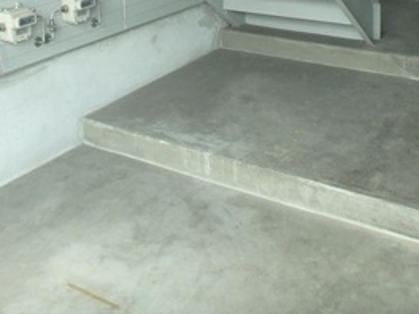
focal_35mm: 51
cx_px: 248
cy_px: -62
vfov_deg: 25.6
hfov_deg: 37.4
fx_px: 617
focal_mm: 3.7
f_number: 3.5
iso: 200
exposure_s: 1/40
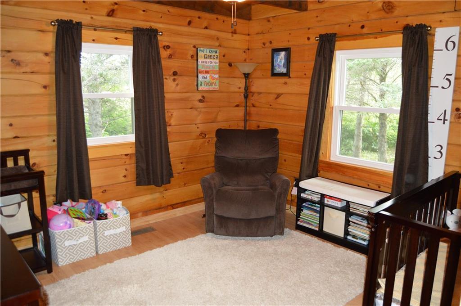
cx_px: 230
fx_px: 345
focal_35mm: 27
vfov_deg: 47.8
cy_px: 153
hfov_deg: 67.4
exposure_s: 1/60
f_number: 3.5
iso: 1600
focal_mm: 18
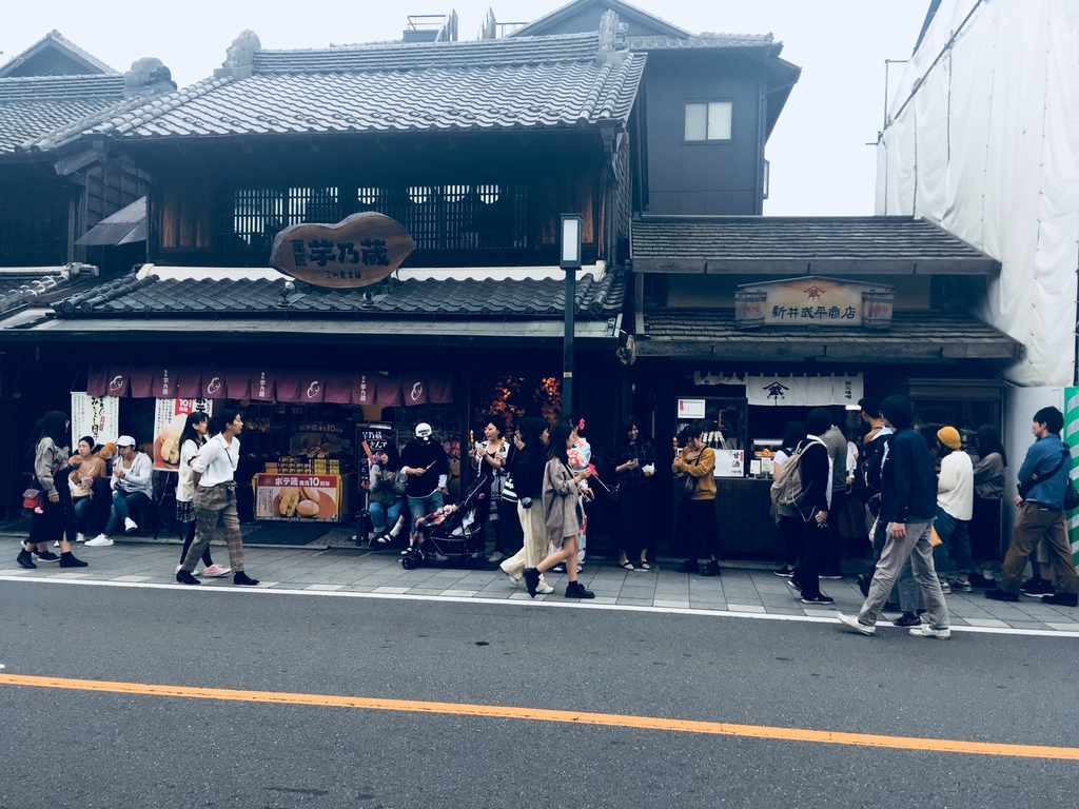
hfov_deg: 61.7
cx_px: 540
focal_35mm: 29
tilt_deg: +1.8
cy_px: 404
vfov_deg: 48.2
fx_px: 904
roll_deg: -1.1
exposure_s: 1/120
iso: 32
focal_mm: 4.15
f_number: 2.2
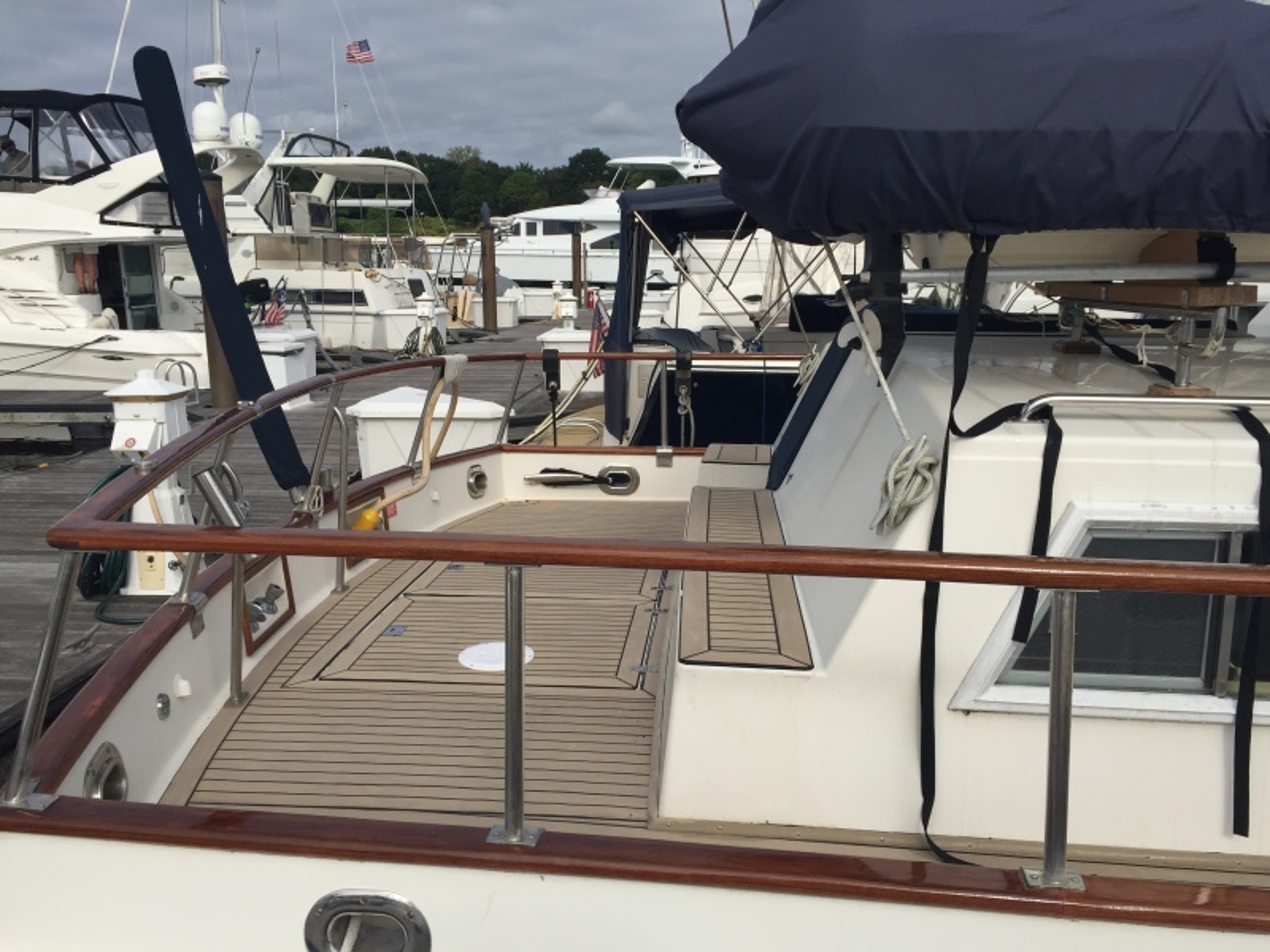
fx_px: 1064
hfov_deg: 61.7
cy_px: 476
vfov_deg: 48.2
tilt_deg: -11.8
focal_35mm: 29
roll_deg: -0.6
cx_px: 635
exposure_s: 1/3597
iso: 32
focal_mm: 4.15
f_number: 2.2
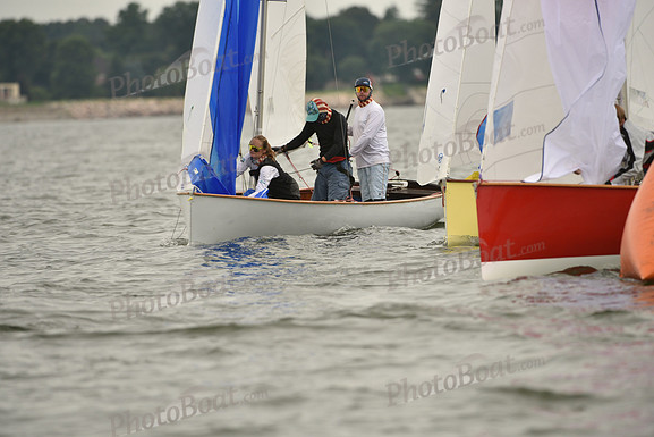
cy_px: 218
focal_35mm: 402
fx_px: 7304
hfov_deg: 5.1
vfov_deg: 3.4
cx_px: 328
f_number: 5
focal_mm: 400
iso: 320
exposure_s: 1/1600
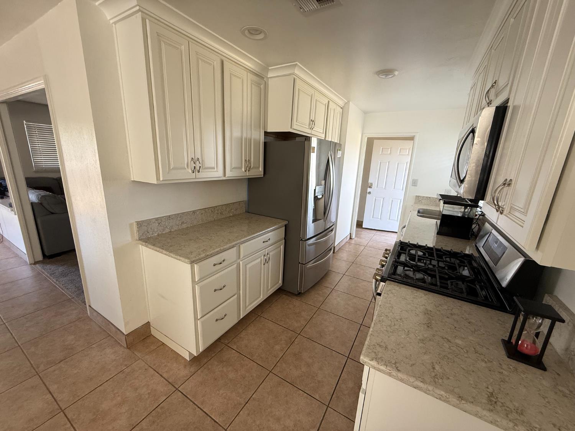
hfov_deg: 102.1
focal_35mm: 14
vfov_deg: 85.7
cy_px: 216
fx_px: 233
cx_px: 288
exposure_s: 1/99
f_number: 2.2
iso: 160
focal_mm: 2.22
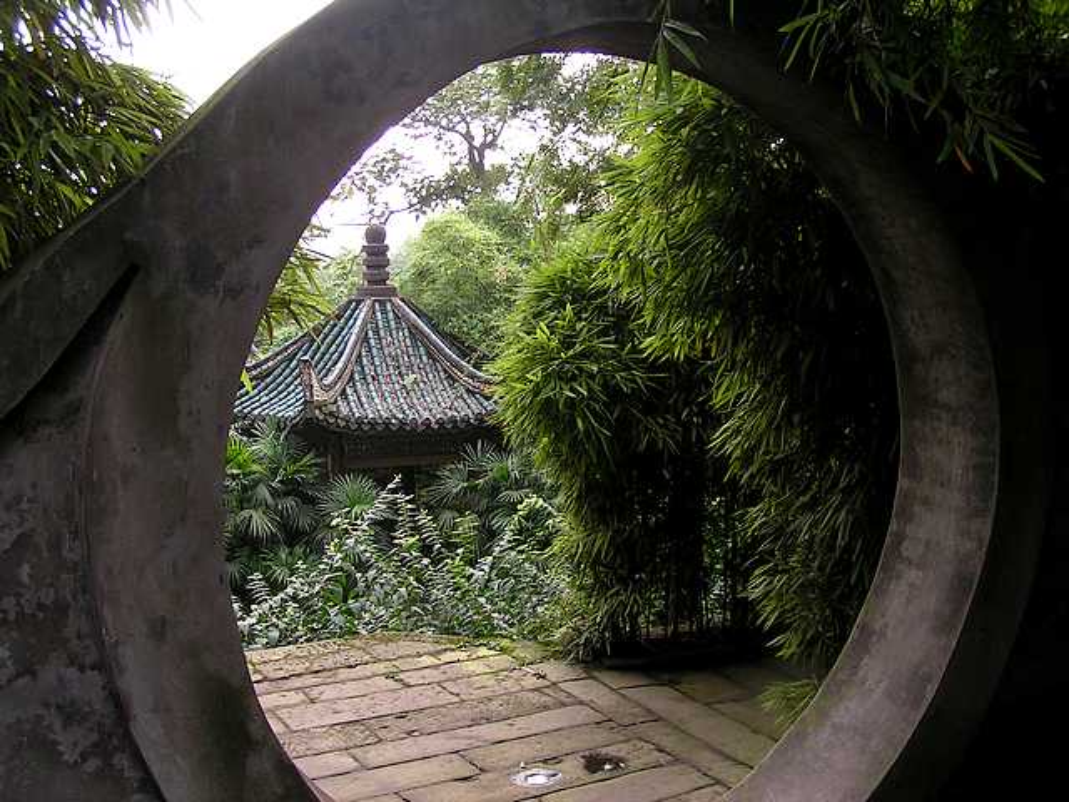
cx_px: 534
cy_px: 401
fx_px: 1174
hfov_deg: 49.0
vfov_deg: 37.7
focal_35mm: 38
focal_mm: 5.8
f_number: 4.5
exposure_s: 1/50
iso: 50
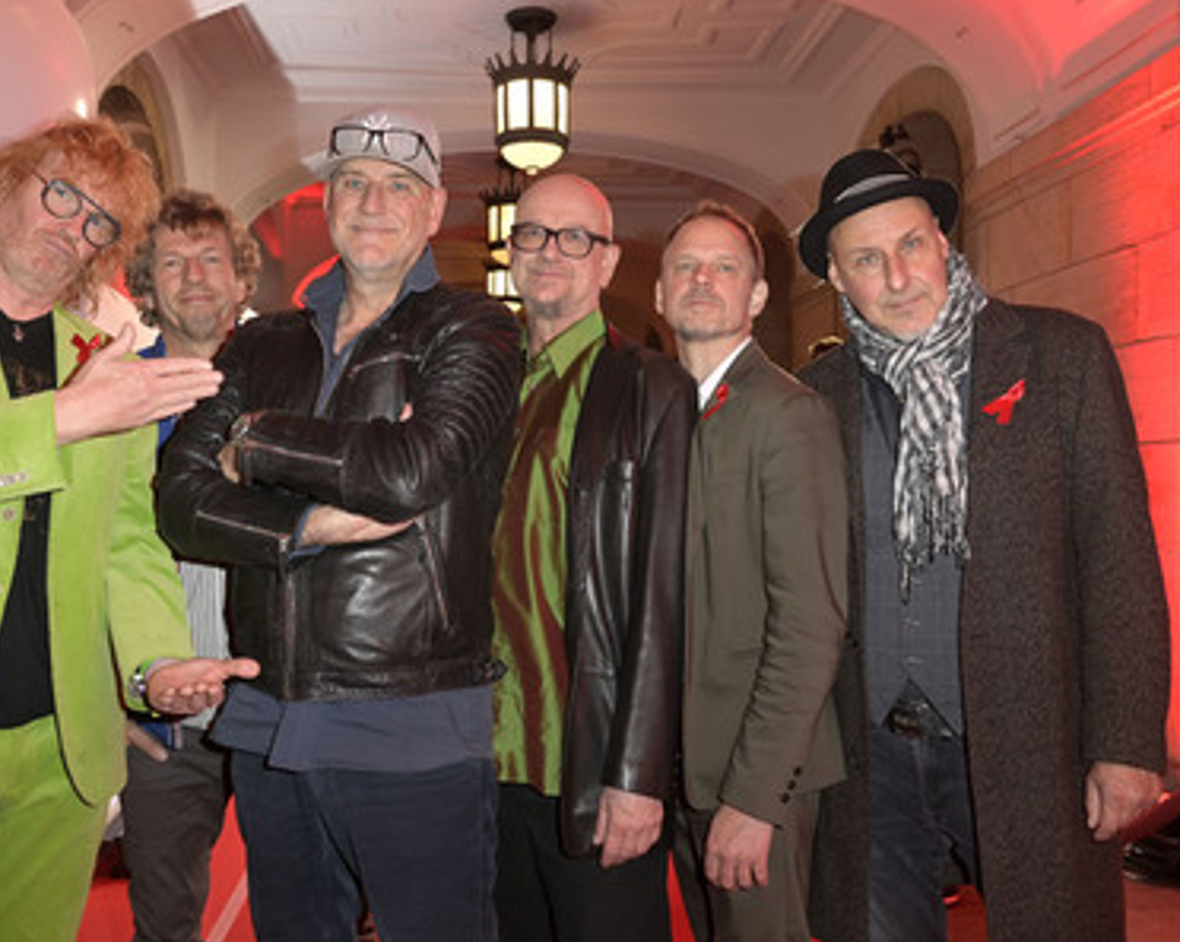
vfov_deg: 44.5
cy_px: 473
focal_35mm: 33
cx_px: 471
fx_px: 1152
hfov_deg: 53.9
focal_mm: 29
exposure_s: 1/60
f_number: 5.6
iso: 800
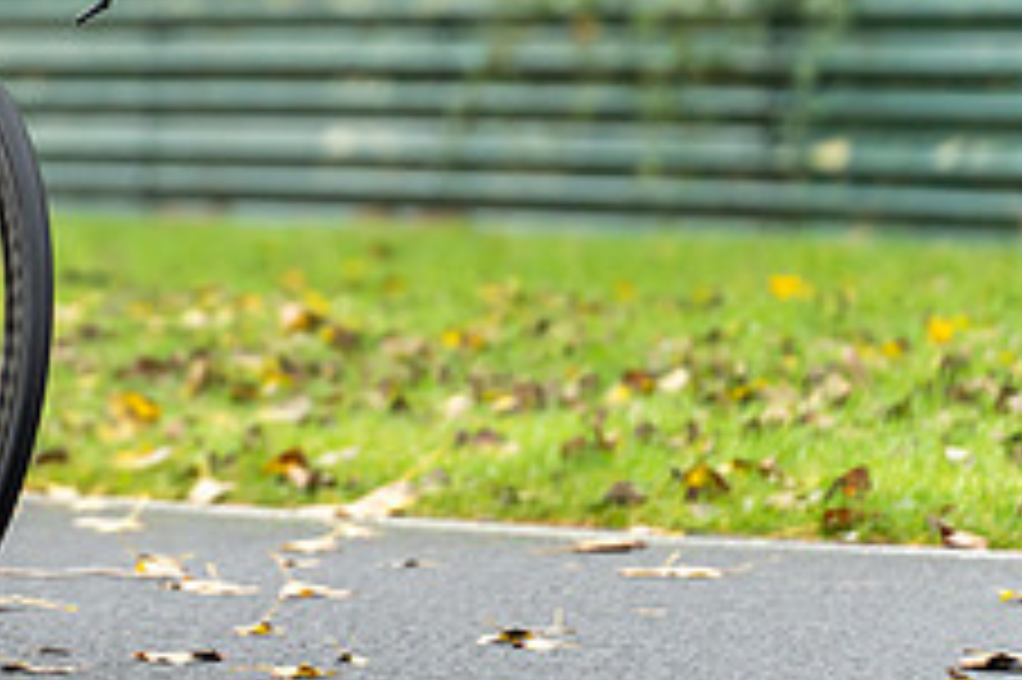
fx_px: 12141
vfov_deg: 3.2
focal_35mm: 428
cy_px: -88
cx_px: -90
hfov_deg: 4.8
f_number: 3.5
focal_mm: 163
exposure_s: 1/1000
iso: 1250
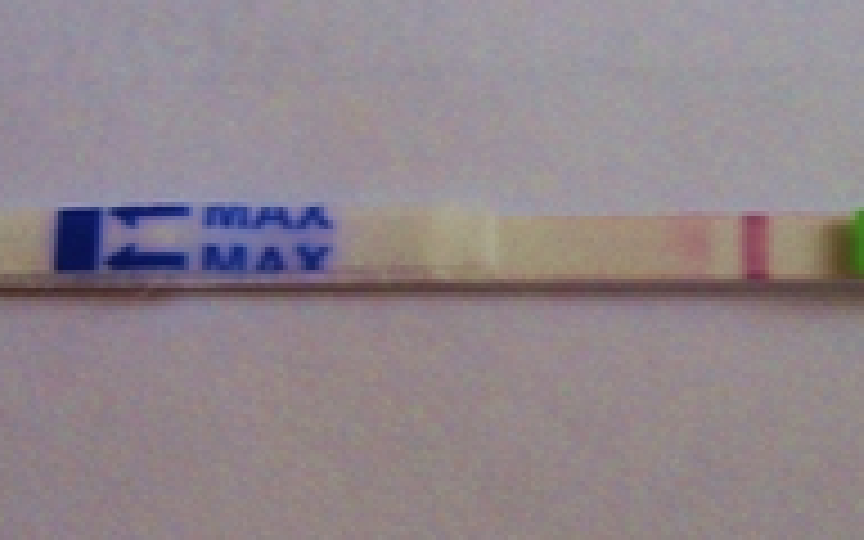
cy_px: 266
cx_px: 603
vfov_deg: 15.0
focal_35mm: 87
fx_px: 2049
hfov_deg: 23.7
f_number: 2.8
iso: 123
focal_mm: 7.4
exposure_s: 1/8
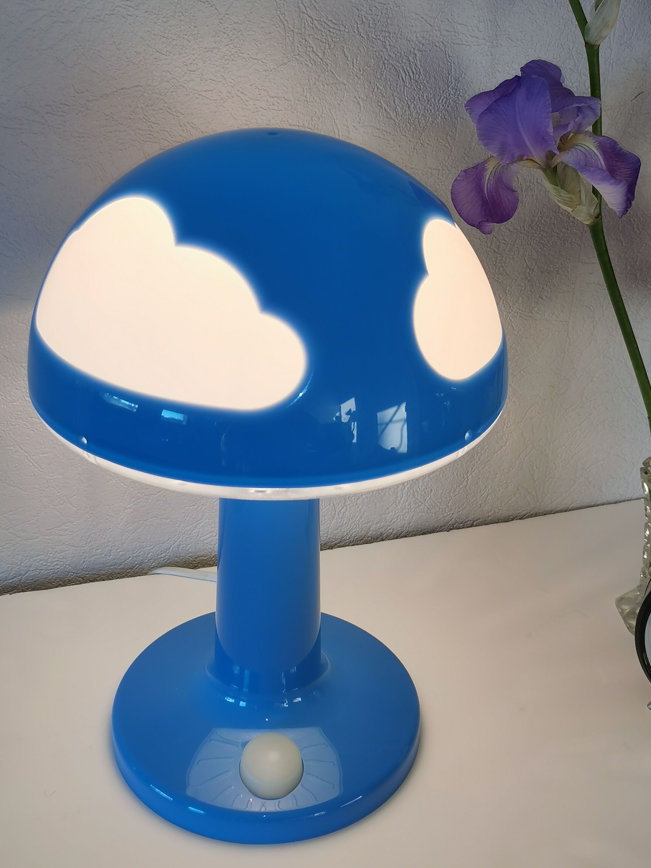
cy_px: 415
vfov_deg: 44.8
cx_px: 335
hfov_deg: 34.3
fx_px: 1053
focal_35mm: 42
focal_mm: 5.58
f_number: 1.8
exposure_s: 1/111
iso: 50
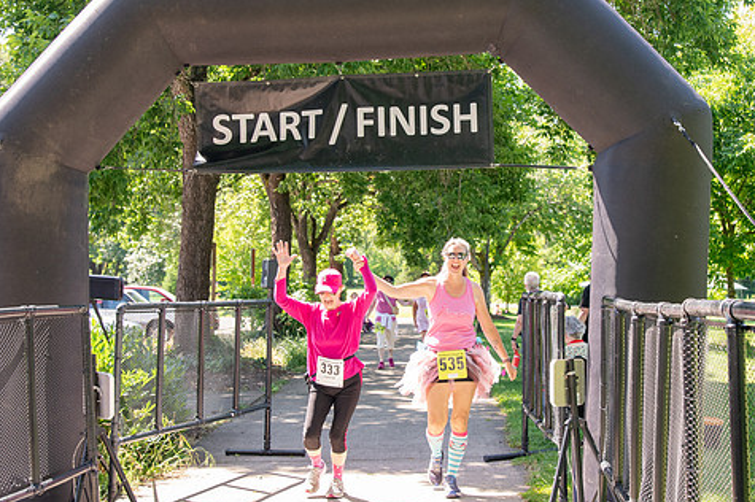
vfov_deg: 24.5
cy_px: 205
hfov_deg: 36.2
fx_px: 1153
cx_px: 447
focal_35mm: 55
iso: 500
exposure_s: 1/400
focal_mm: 30
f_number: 4
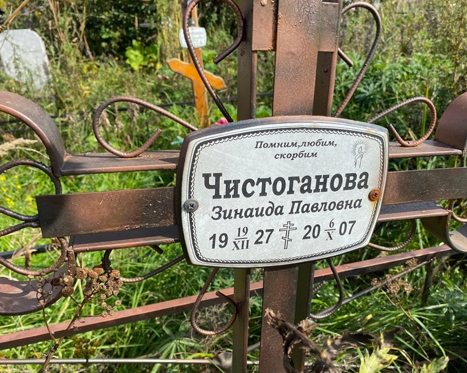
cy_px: 201
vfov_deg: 48.4
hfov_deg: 58.6
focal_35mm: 30
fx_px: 414
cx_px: 261
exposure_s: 1/1608
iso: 32
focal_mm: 4.25
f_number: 1.8
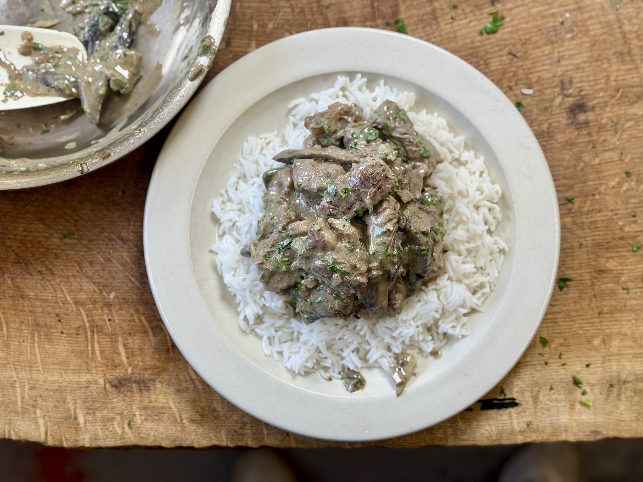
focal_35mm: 48
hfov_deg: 39.7
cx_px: 322
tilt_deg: -83.8
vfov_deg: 30.3
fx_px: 892
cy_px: 241
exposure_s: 1/100
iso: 50
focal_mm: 6.76
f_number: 1.78
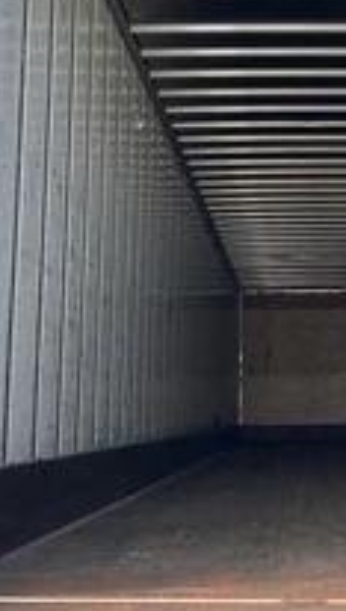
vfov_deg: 34.2
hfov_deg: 19.2
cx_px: 352
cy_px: 233
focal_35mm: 61
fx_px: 991
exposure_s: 1/273
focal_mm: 3
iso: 25
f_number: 1.8
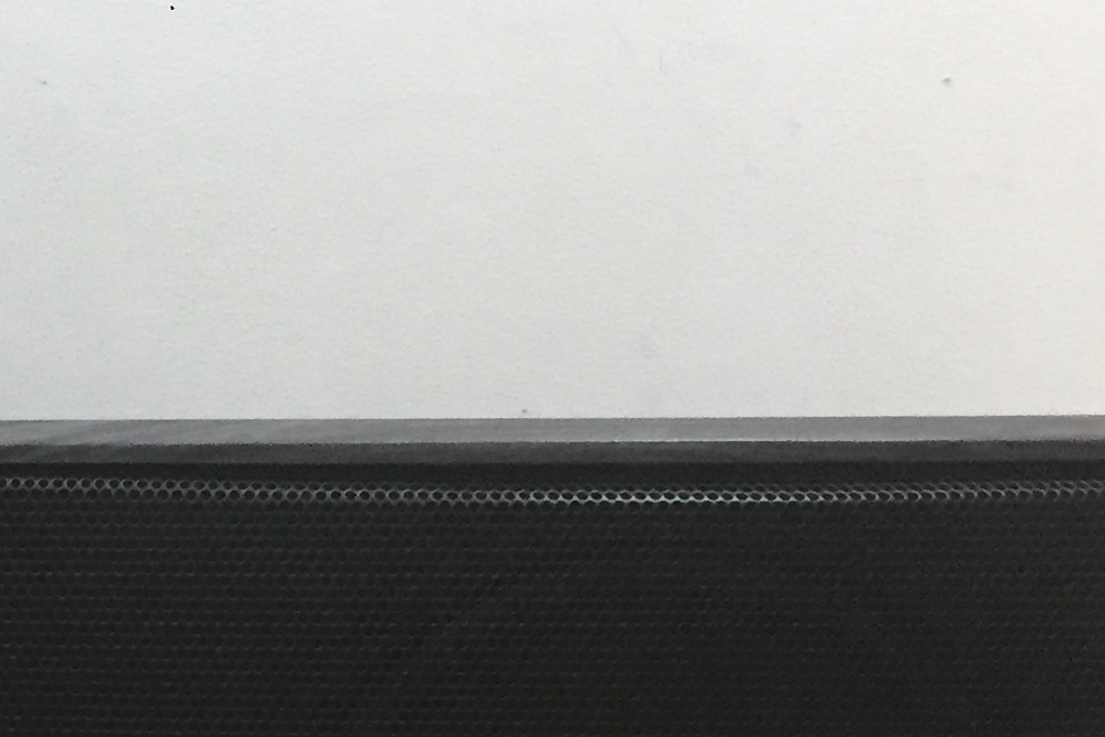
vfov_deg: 13.6
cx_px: -200
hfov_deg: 19.7
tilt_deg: -5.5
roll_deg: -1.6
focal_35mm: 98
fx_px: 3008
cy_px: 855
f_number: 2.2
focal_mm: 4.15
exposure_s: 1/33
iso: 200
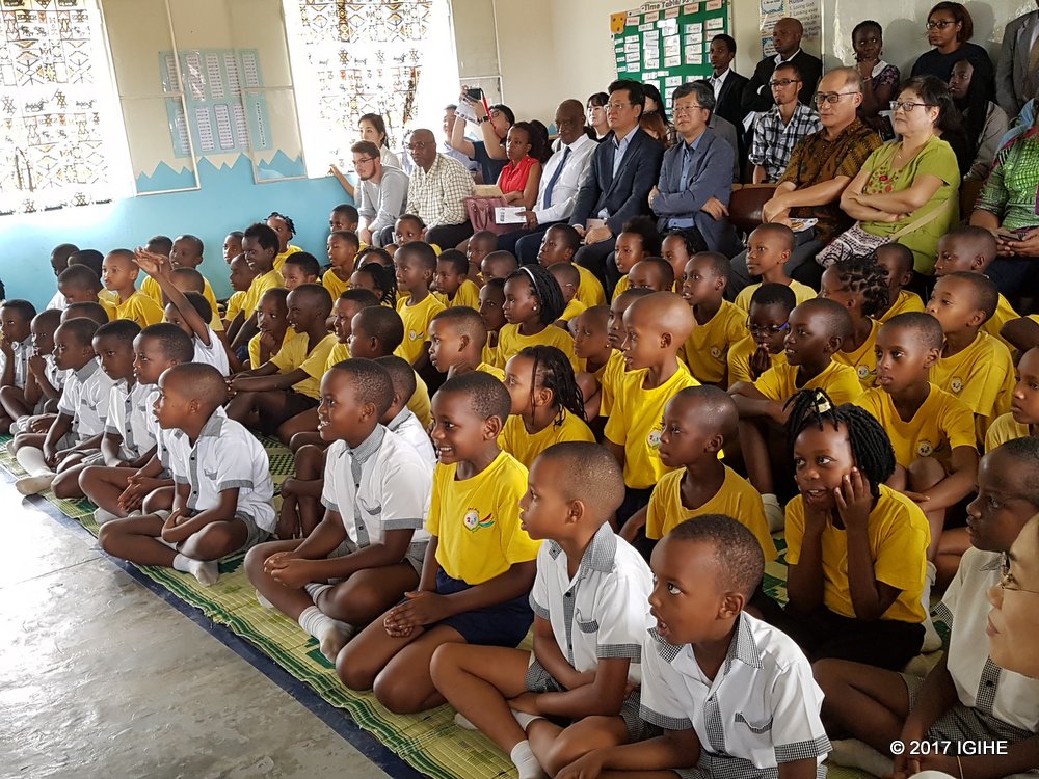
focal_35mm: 26
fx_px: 780
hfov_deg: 67.3
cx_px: 520
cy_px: 390
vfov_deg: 53.1
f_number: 1.7
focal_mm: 4.2
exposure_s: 1/60
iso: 200
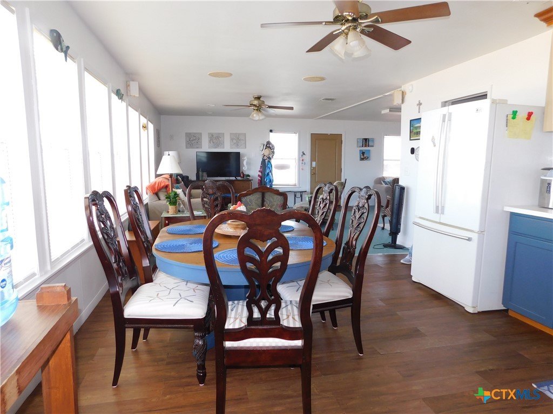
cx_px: 276
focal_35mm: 23
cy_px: 207
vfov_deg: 58.9
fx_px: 367
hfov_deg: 73.9
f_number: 3
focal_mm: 4
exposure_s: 1/30
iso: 125
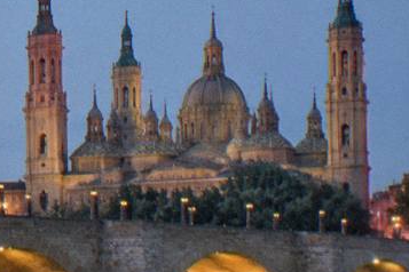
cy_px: 245
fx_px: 1113
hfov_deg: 20.2
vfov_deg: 13.8
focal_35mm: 98
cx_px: 13
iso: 800
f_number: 10
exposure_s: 1/160
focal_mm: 35
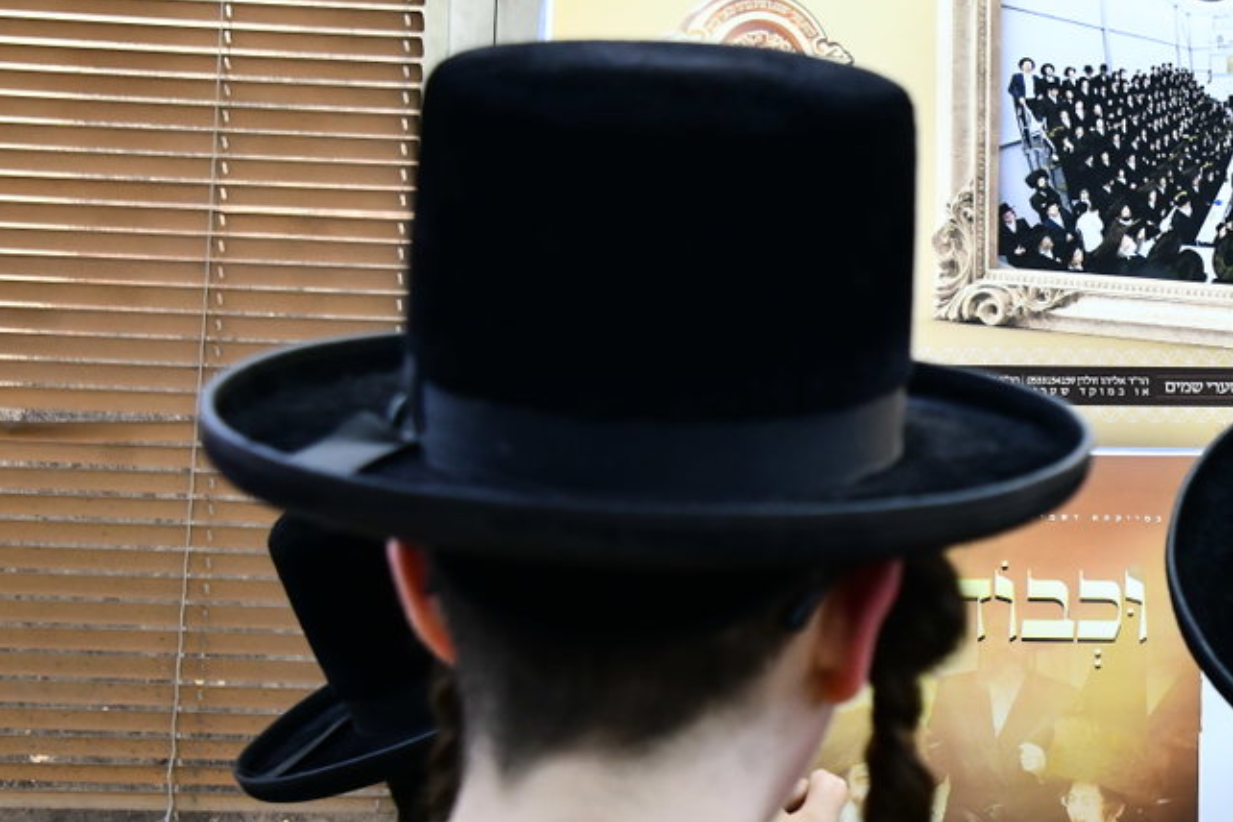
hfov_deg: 20.7
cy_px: 504
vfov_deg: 14.2
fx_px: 3288
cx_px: 1185
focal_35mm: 96
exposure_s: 1/125
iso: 2000
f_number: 5.6
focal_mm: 44
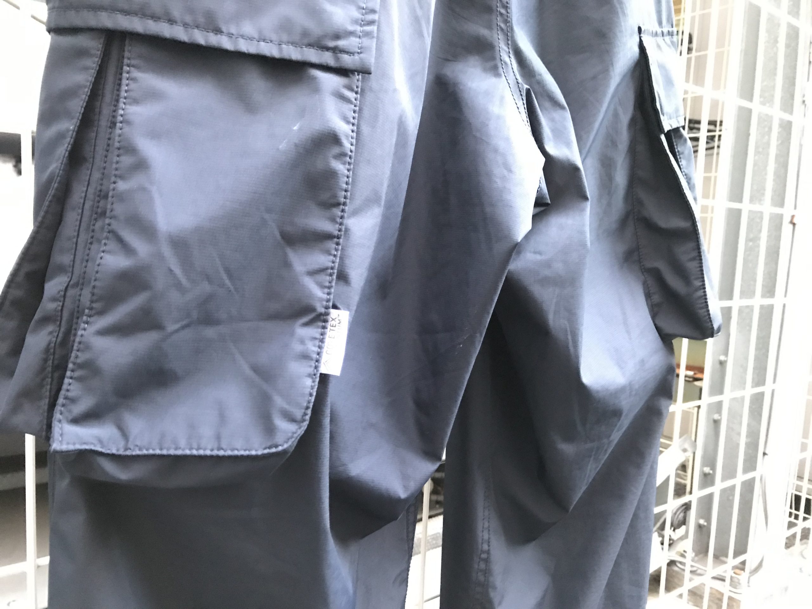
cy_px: 304
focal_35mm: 28
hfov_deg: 63.4
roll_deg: -2.8
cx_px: 406
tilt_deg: -7.7
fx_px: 657
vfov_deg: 49.7
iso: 100
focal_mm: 3.99
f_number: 1.8
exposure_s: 1/4
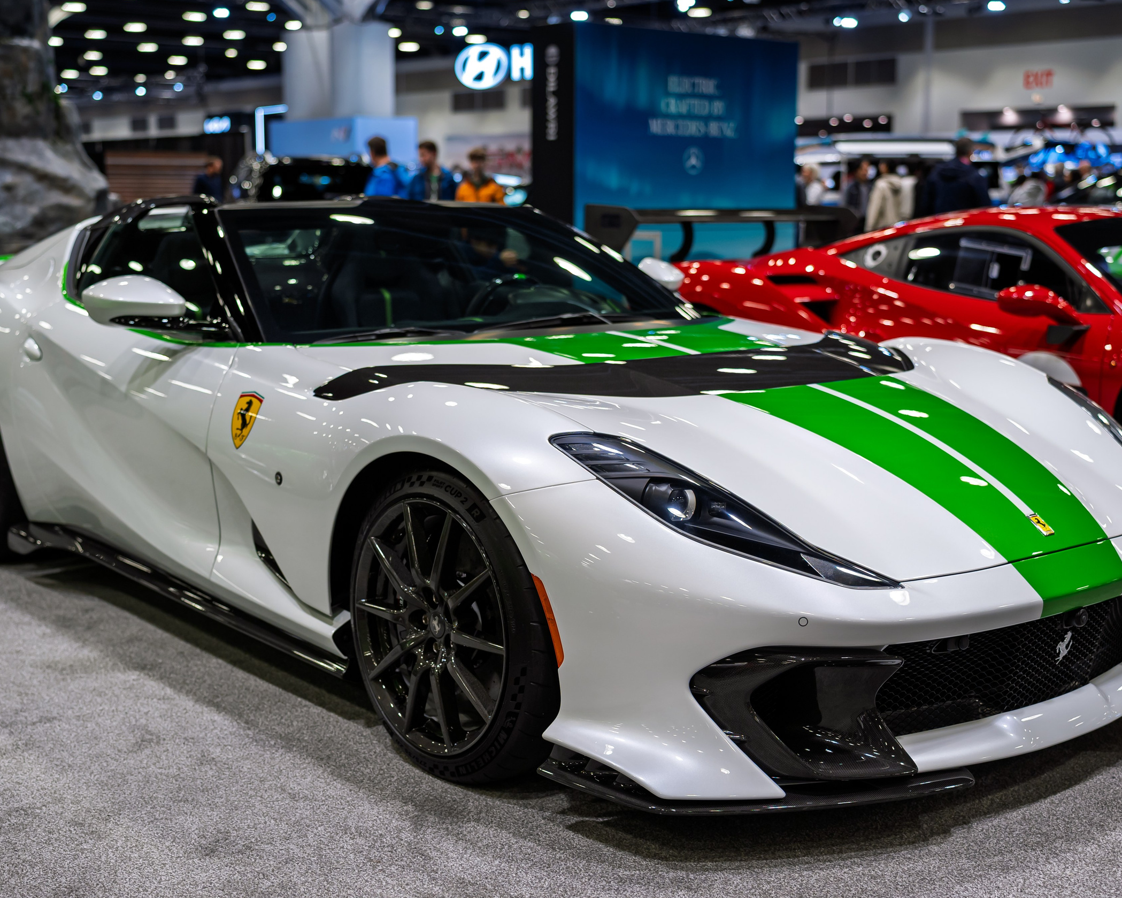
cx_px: 549
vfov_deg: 32.1
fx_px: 1561
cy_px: 478
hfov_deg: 39.5
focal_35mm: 47
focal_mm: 39
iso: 250
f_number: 2.2
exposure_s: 1/125
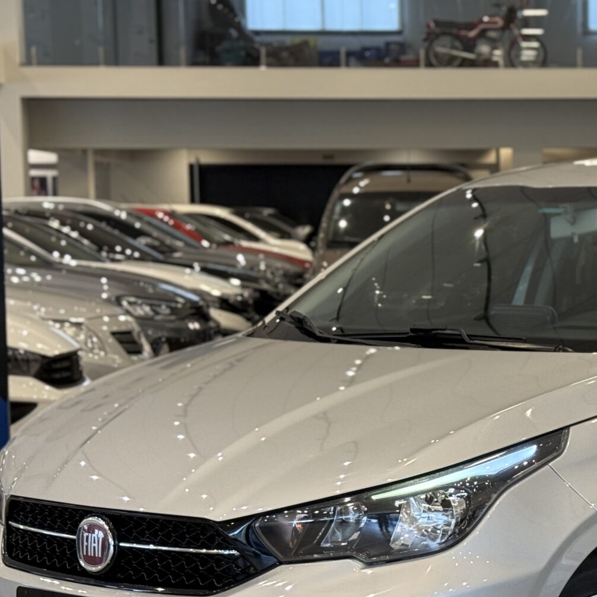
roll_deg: +0.1
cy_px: 451
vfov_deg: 16.0
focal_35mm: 108
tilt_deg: -5.4
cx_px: 584
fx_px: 2107
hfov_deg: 15.8
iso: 125
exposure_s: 1/60
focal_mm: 6.76
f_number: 1.78
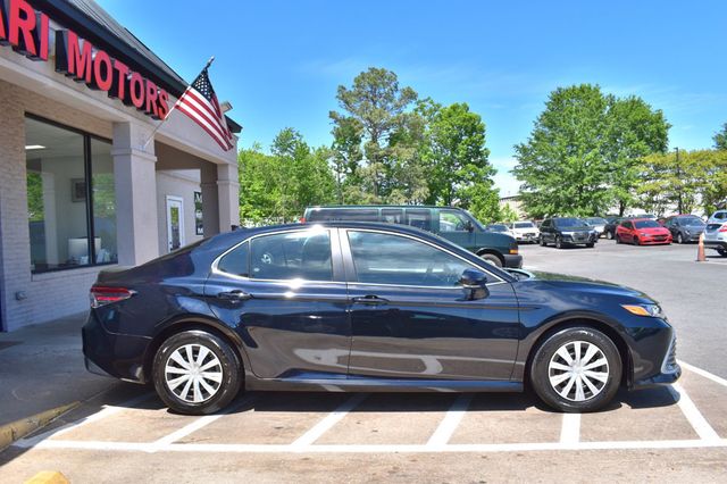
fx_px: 545
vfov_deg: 47.9
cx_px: 364
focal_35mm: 27
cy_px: 242
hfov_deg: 67.4
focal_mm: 18
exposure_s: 1/500
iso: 360
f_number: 11
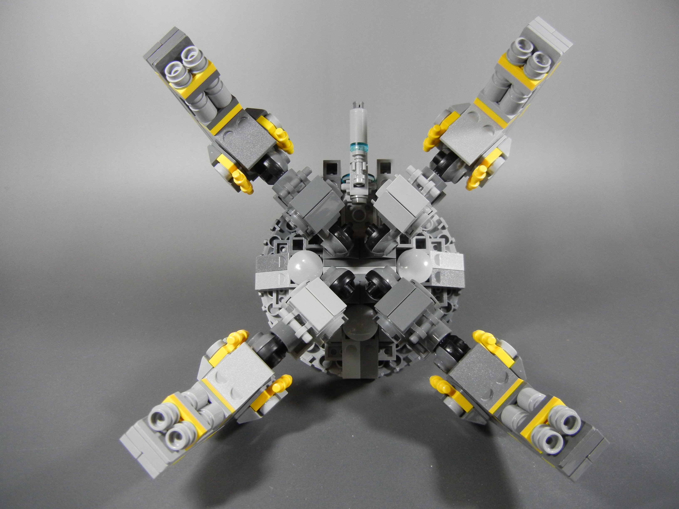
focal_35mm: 30
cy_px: 254
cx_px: 340
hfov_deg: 60.0
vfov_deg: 46.8
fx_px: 588
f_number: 3.5
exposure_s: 1/42.4
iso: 400
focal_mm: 5.4
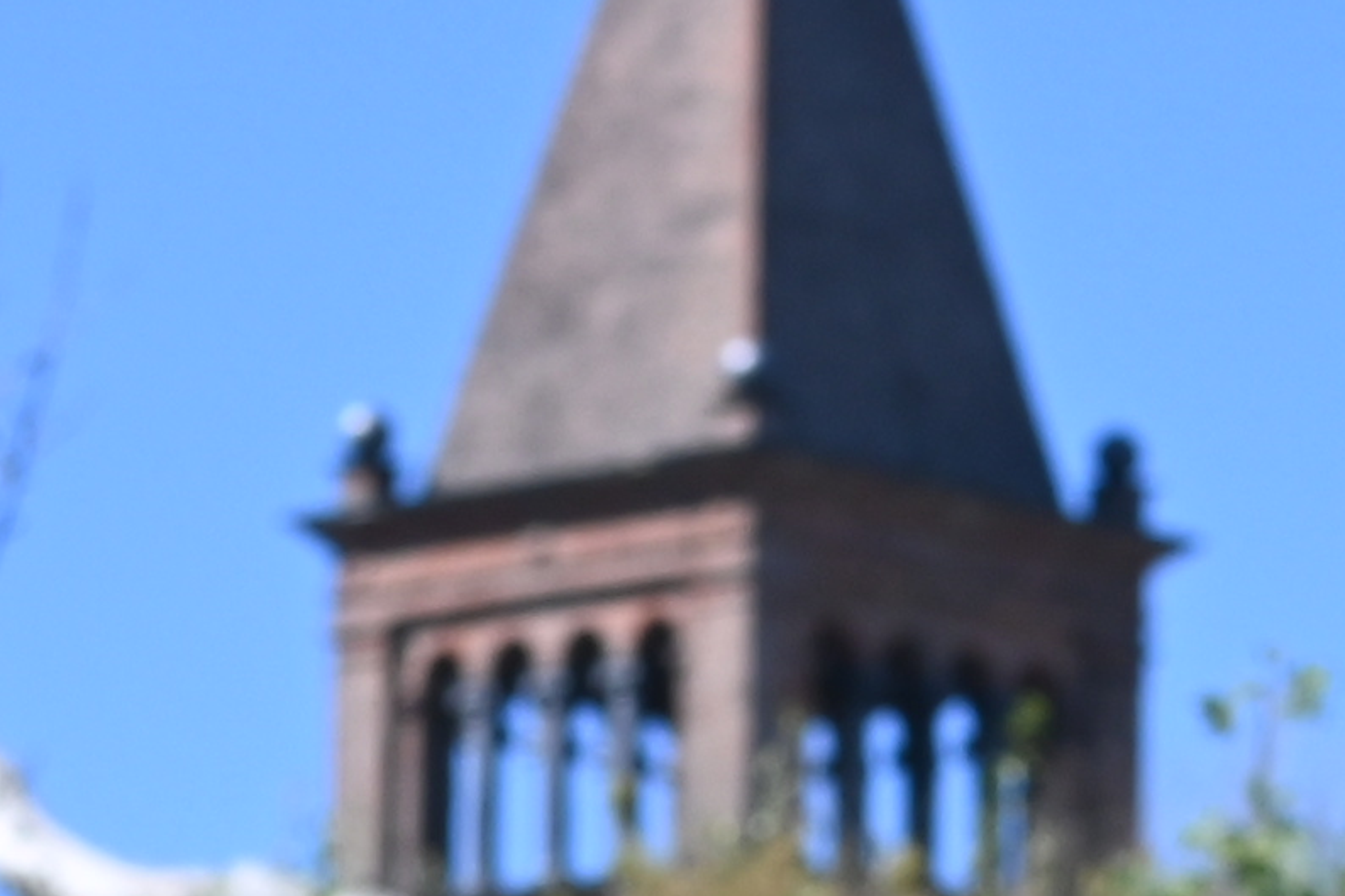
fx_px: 15725
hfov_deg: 4.9
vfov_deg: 3.2
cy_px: 2354
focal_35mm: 421
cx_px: 1369
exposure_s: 1/320
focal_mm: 40
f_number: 6.3
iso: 100
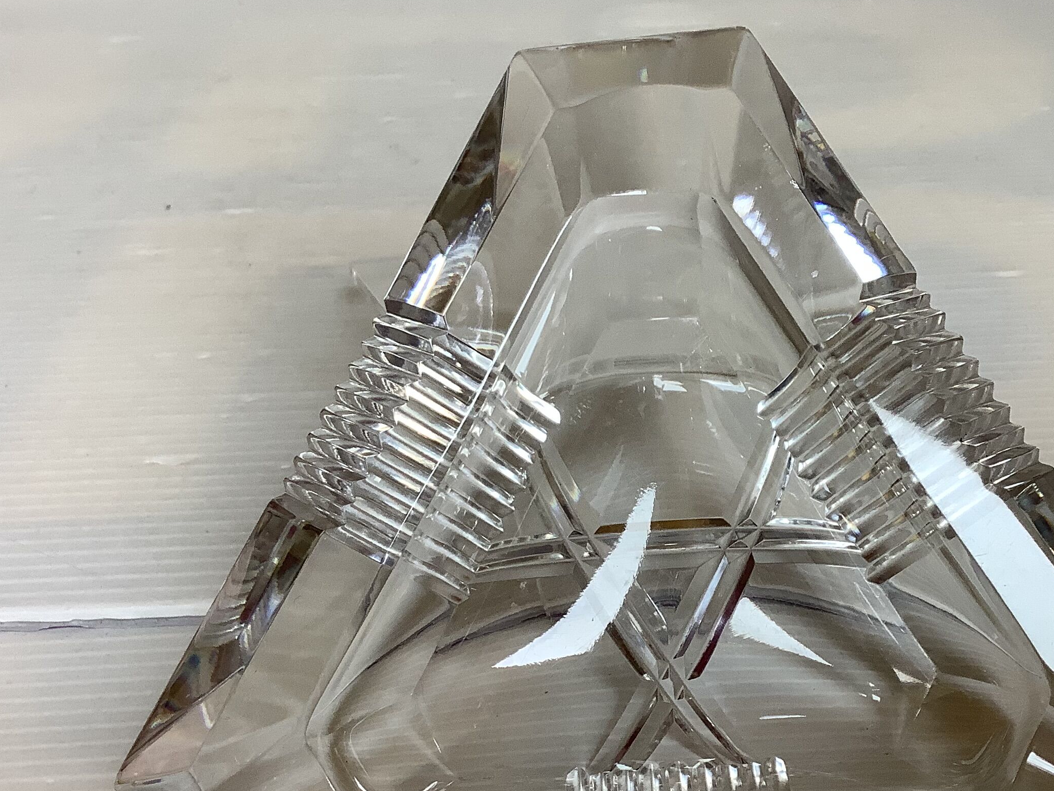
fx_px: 1492
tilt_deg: -36.0
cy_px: 528
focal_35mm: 49
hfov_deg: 38.6
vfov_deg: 29.5
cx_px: 668
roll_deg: +2.0
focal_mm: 3.3
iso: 64
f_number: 2.4
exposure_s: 1/100
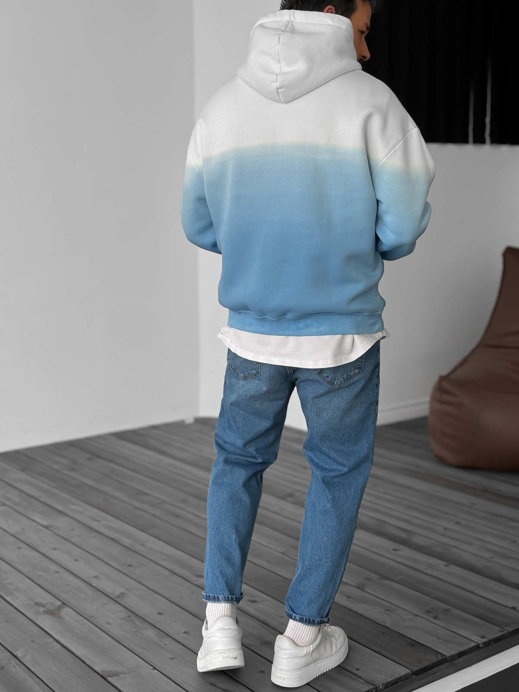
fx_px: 960
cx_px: 260
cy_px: 346
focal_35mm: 48
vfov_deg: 39.7
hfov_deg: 30.3
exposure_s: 1/200
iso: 50
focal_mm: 6.86
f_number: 1.8
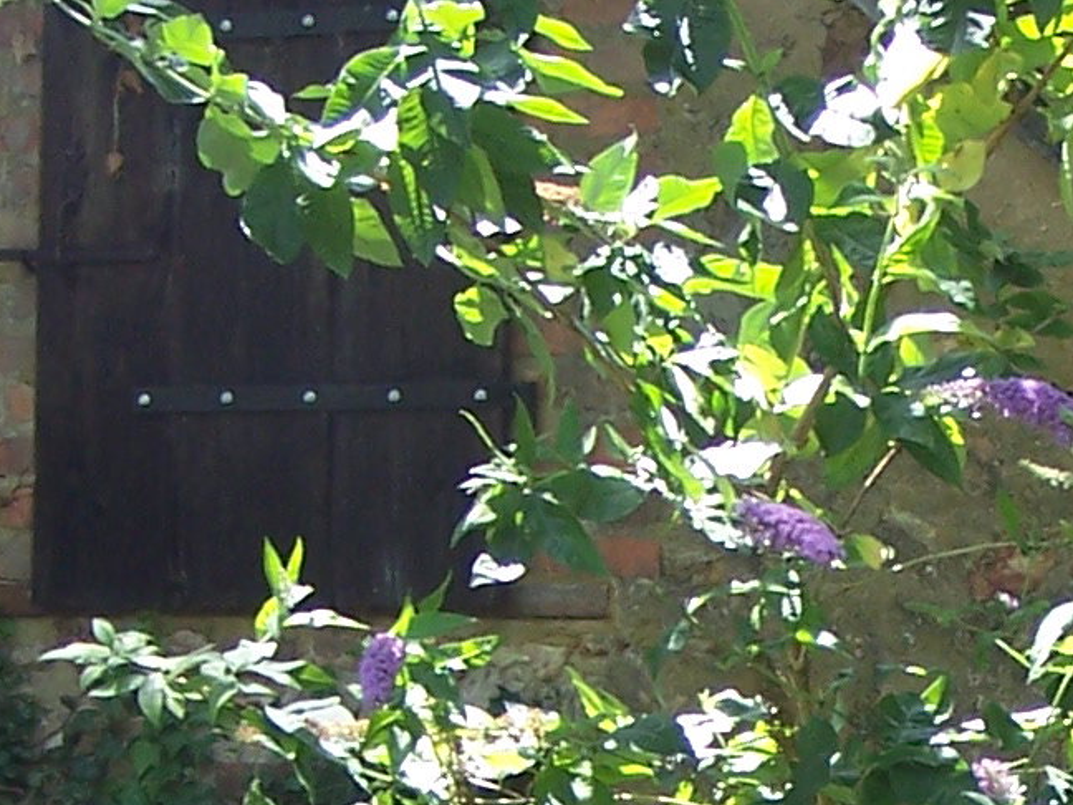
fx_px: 4681
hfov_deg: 12.9
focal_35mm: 151
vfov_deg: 9.7
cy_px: 964
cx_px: 1141
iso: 80
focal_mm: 6.3
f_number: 2.8
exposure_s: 1/180
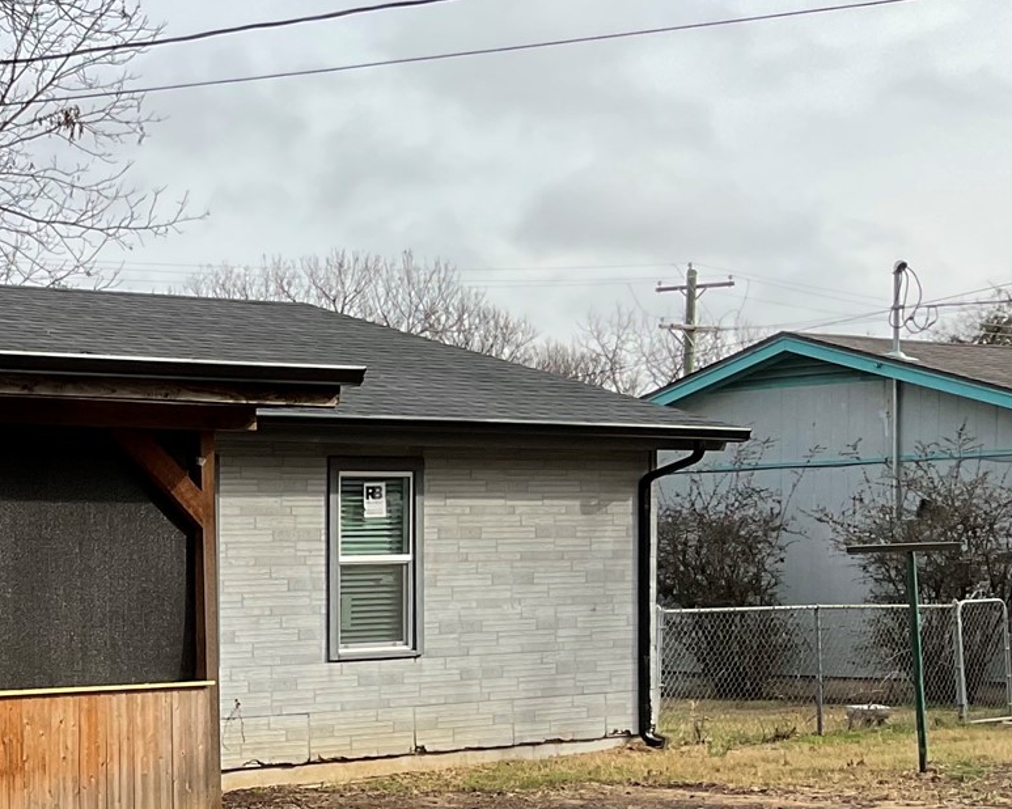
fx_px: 2246
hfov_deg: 22.6
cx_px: -321
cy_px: 695
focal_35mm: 75
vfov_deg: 20.1
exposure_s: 1/978
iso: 16
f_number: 1.8
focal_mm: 3
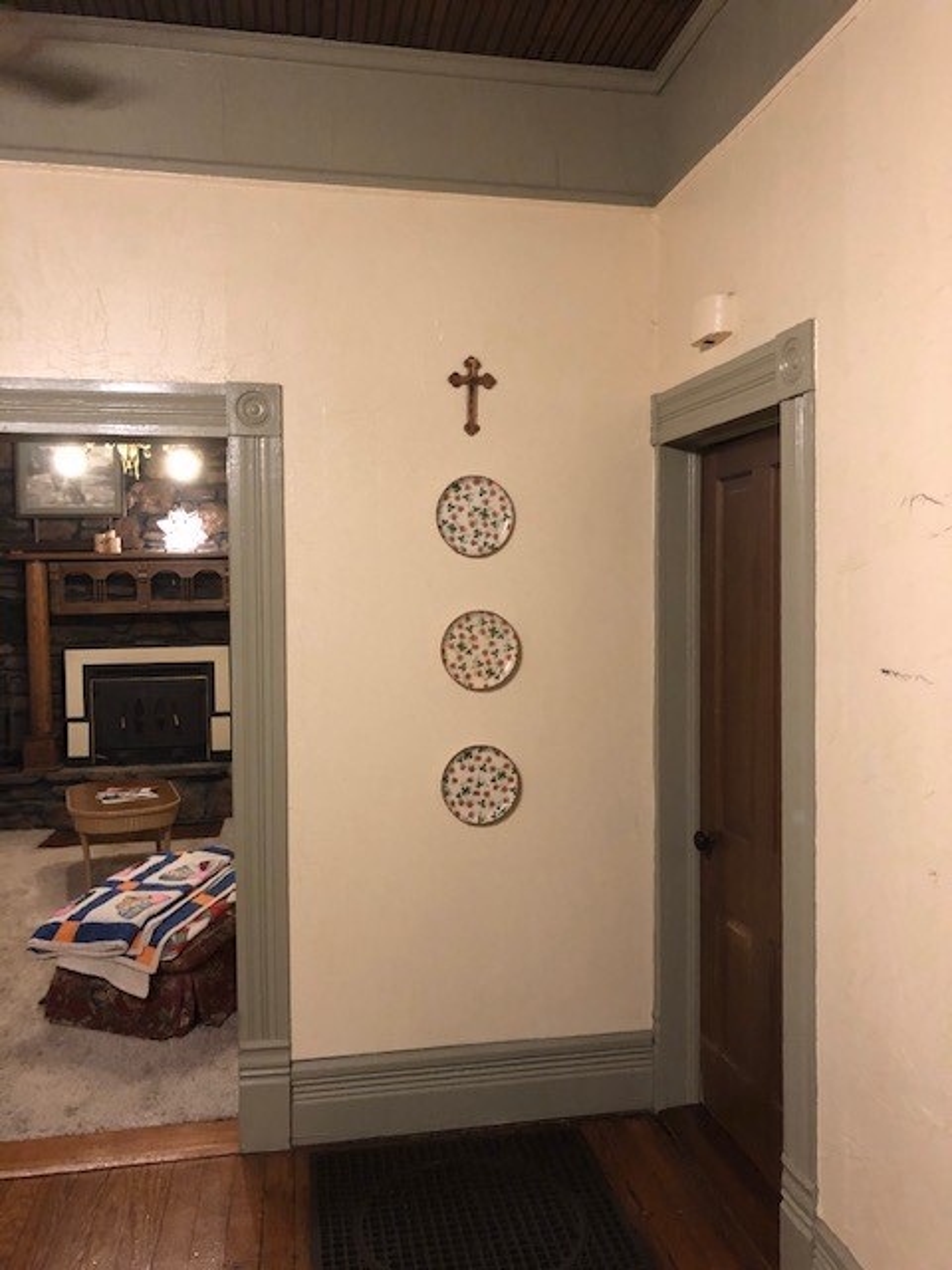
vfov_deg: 63.4
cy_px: 635
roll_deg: +0.1
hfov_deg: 49.7
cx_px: 476
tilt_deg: -2.4
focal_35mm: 28
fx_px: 1027
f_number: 1.8
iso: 100
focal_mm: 3.99
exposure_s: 1/12
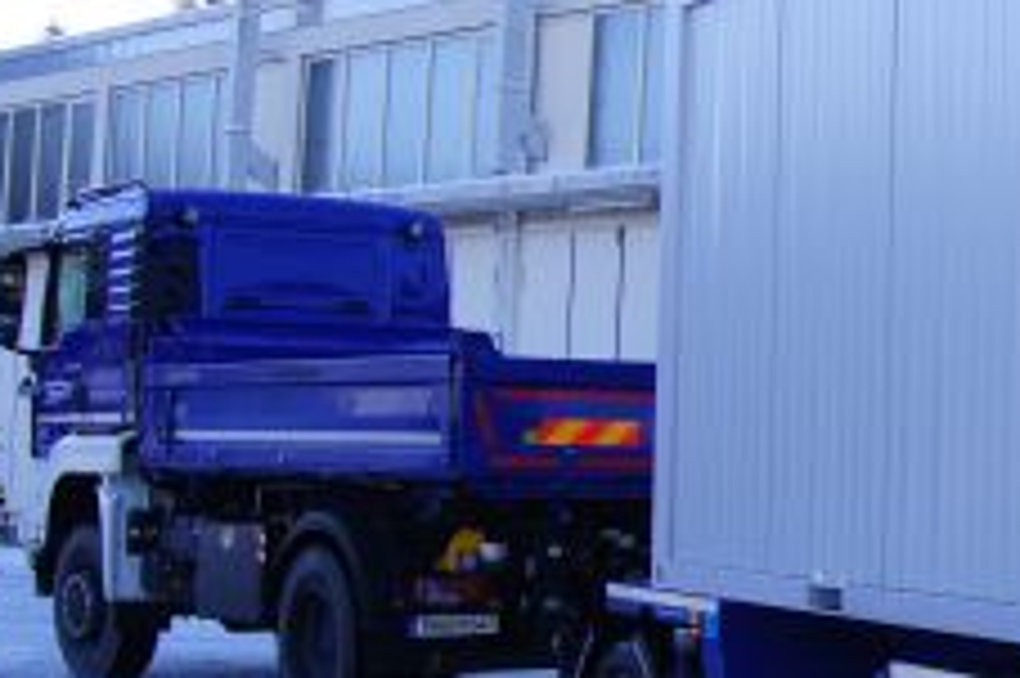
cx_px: 1375
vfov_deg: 14.4
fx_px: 2690
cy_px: 328
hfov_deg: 19.6
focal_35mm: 95
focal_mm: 18
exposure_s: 1/80
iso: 100
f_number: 9
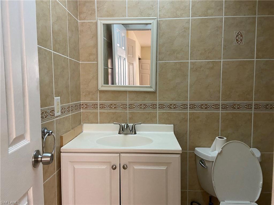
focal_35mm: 26
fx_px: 206
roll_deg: +1.5
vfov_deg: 53.1
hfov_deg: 67.3
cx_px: 137
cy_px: 102
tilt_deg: -4.6
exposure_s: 1/40
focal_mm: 4.25
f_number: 1.8
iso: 500
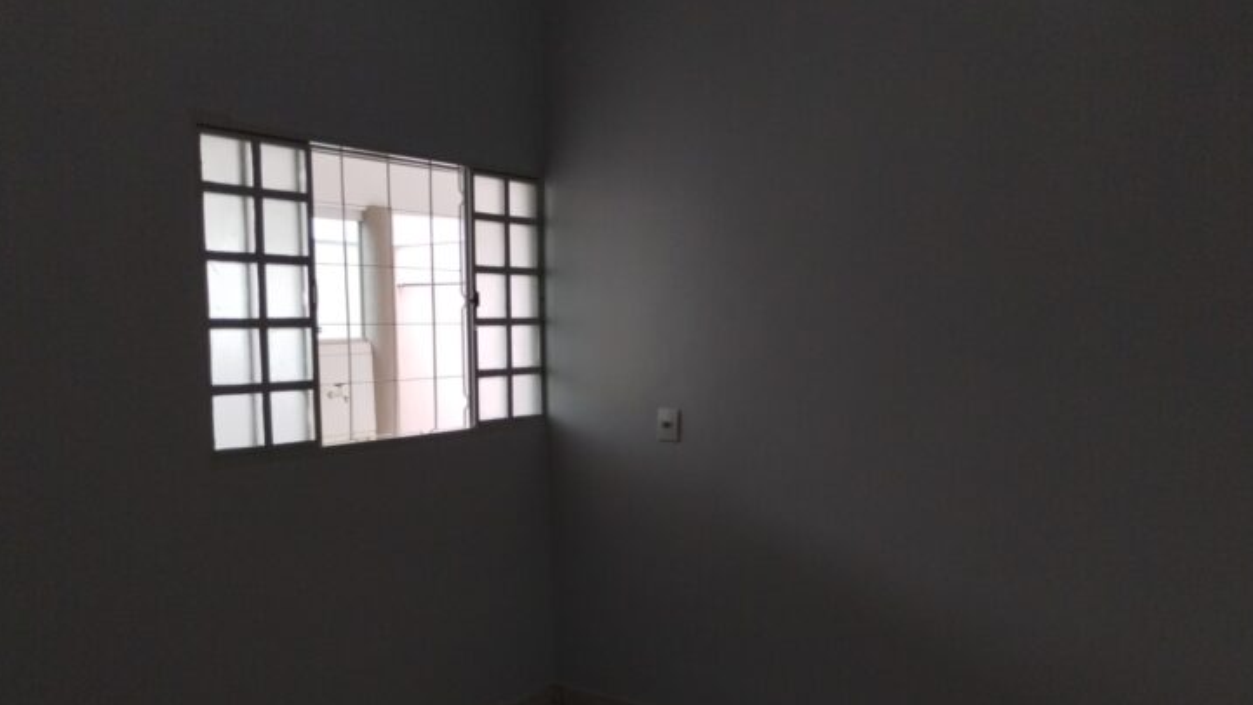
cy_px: 420
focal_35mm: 31
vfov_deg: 37.6
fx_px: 1030
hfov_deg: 62.6
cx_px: 623
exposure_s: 1/120
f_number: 1.8
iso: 397
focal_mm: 4.27
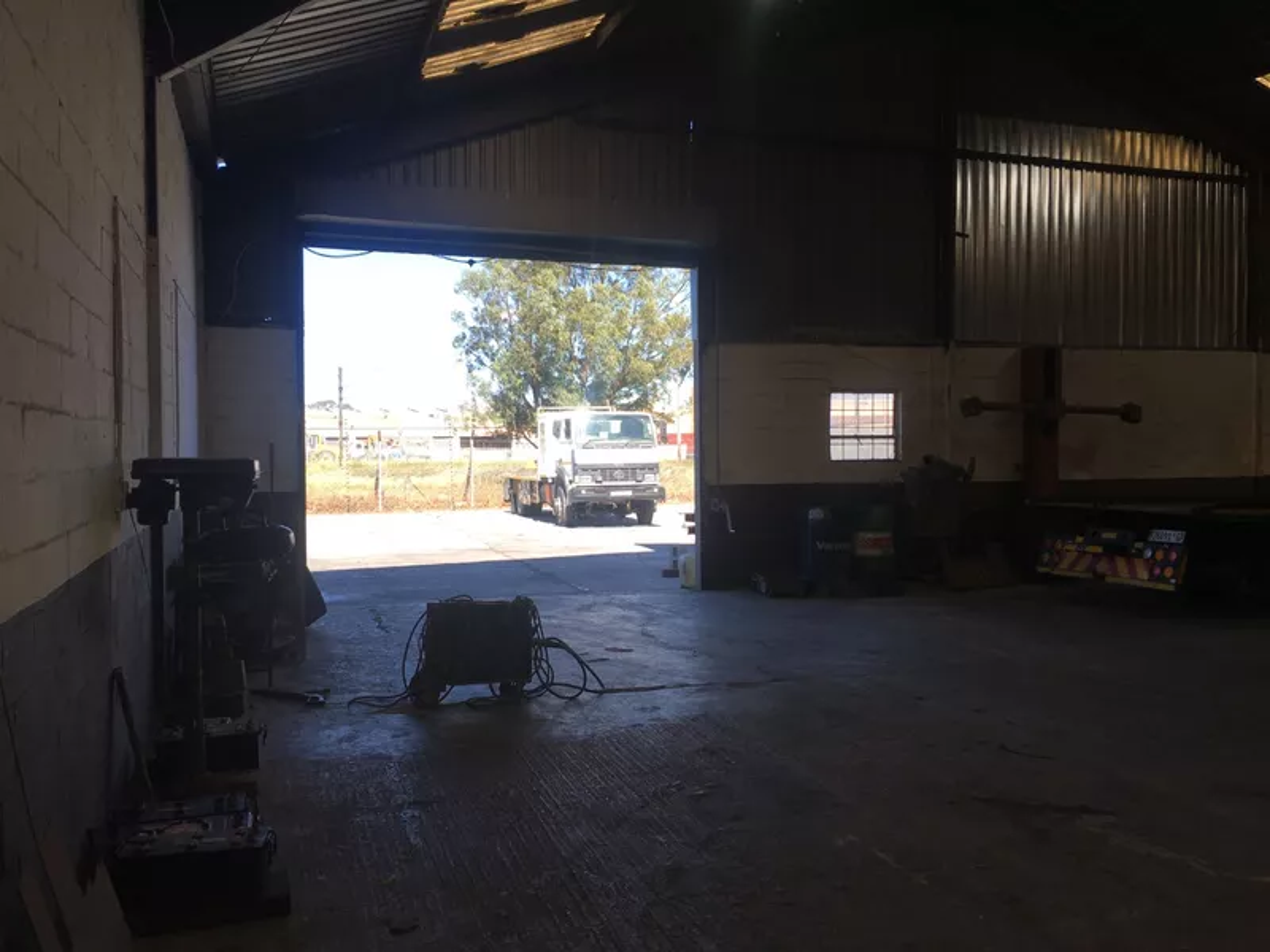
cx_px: 635
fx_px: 1064
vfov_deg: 48.2
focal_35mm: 29
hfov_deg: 61.7
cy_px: 476
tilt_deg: +0.0
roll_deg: +0.5
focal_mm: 4.15
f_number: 2.2
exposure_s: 1/370
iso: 25
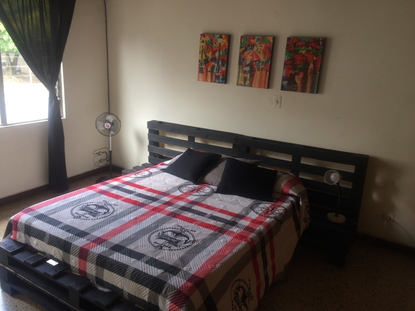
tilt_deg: -15.9
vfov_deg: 48.2
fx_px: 348
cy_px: 156
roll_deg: -1.7
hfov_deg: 61.7
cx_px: 208
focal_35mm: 29
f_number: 2.2
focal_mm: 4.15
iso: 40
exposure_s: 1/40
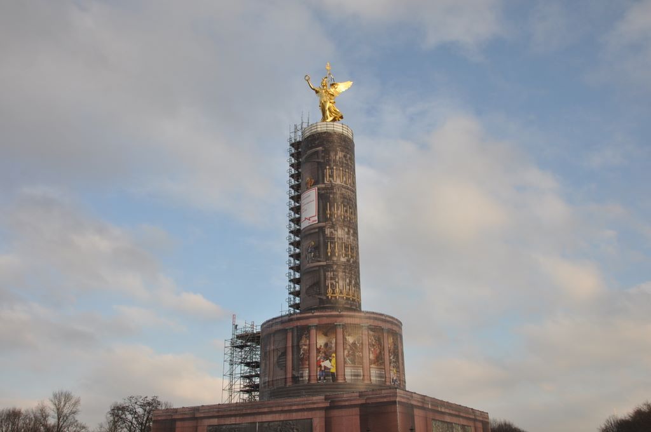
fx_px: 569
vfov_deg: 41.6
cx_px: 326
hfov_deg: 59.6
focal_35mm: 32
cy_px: 216
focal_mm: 21
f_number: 10
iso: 200
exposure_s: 1/100
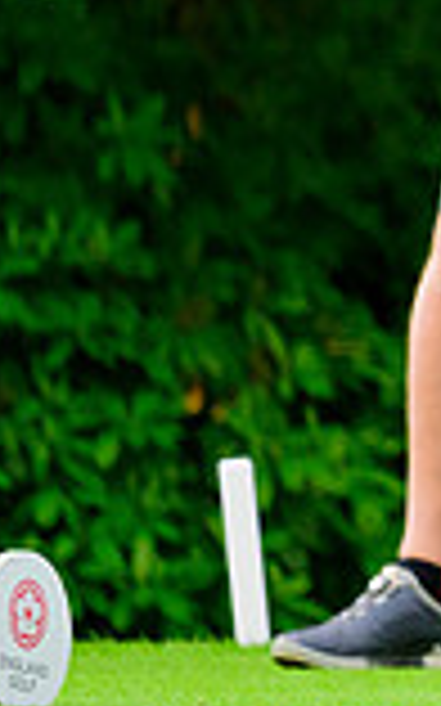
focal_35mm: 1133
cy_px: -192
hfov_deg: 1.2
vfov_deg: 1.9
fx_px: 21807
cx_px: 1481
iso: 1600
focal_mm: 250
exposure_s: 1/2000
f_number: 5
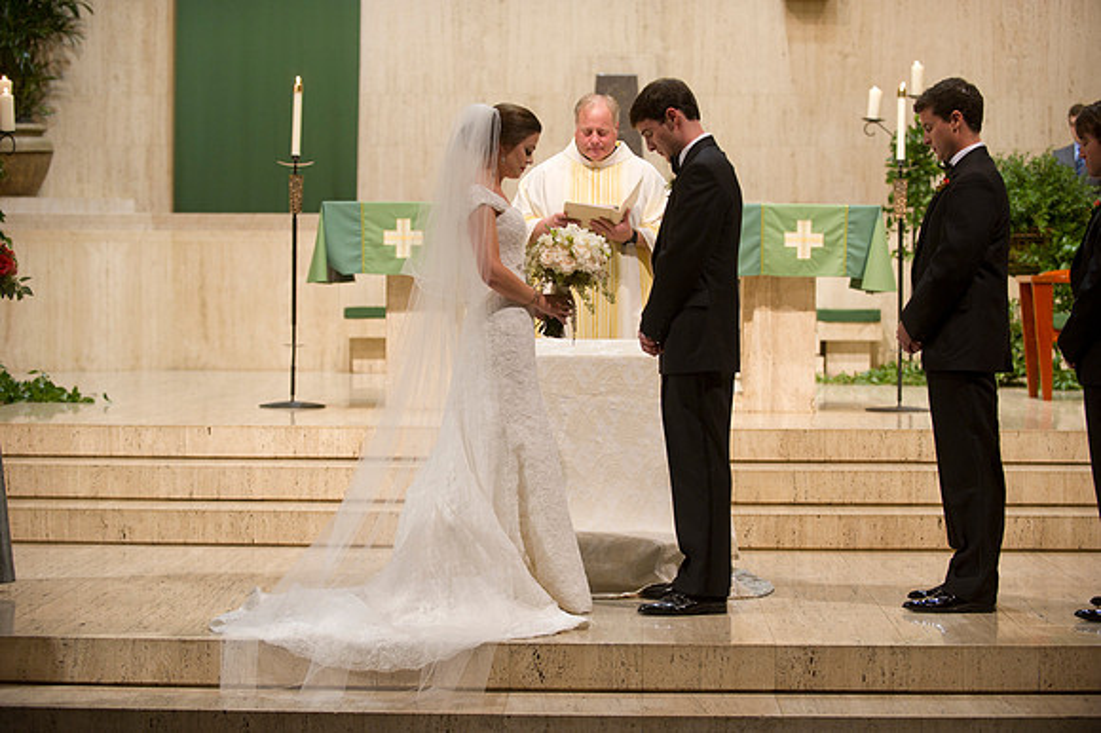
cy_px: 366
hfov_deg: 23.7
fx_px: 2629
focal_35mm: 86
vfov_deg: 15.9
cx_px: 550
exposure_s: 1/60
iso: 1600
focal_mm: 86
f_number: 2.8
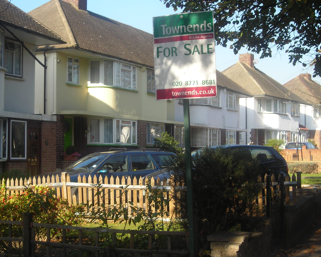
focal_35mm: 62
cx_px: 147
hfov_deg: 30.5
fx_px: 589
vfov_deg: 24.6
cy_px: 135
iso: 50
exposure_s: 1/214
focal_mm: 7.8
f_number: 3.4
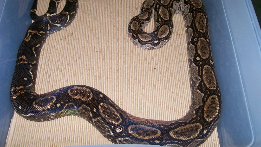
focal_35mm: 40
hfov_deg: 50.5
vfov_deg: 29.7
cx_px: 132
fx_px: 277
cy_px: 60
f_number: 2.7
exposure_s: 1/64
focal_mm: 6
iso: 80
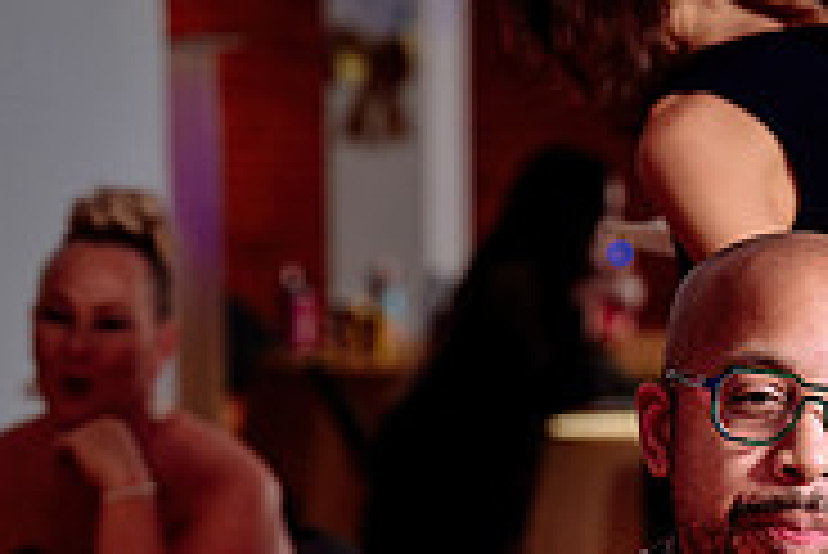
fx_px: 5087
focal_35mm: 221
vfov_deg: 6.2
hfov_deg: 9.3
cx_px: 536
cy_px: 817
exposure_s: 1/160
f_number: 2.8
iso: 500
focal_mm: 70
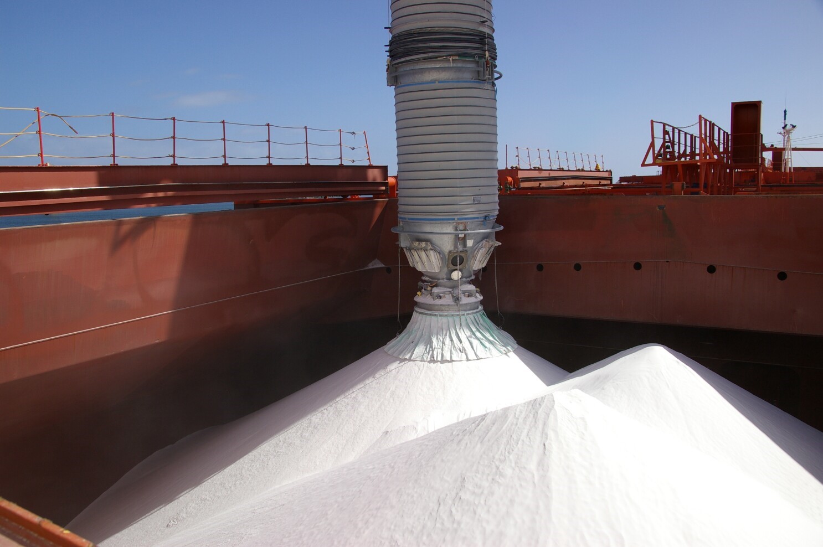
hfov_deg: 67.4
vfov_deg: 47.8
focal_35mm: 27
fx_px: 617
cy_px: 274
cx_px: 412
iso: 200
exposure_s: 1/500
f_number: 8
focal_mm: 18
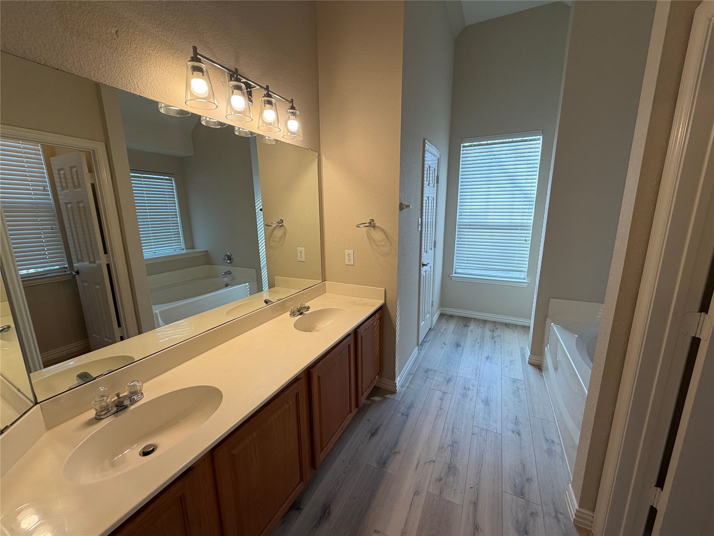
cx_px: 357
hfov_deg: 102.1
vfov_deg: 85.7
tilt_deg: -10.7
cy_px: 268
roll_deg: +1.1
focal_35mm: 14
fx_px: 289
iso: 80
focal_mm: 2.22
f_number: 2.2
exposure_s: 1/120
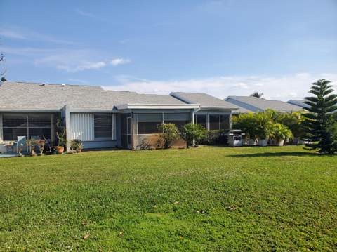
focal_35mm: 26
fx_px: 253
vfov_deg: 53.0
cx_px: 168
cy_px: 126
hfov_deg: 67.4
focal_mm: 4.3
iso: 50
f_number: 2.4
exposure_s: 1/1538
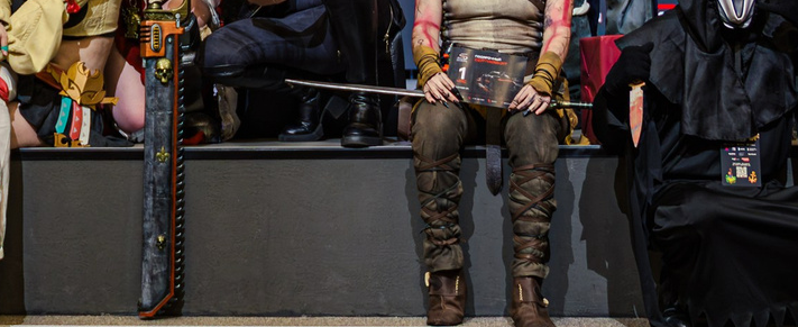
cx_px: 176
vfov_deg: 7.9
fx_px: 2351
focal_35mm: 118
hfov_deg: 19.1
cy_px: -81
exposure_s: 1/125
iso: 560
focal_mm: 28
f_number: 2.8
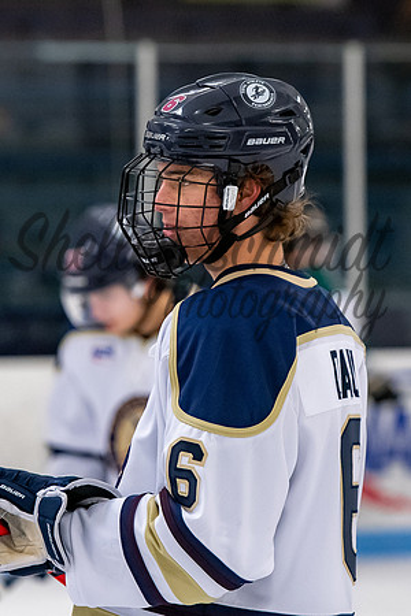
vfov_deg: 5.2
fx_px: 6775
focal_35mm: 396
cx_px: 212
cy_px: 308
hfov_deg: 3.5
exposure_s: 1/800
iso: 2500
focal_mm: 170
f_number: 3.5
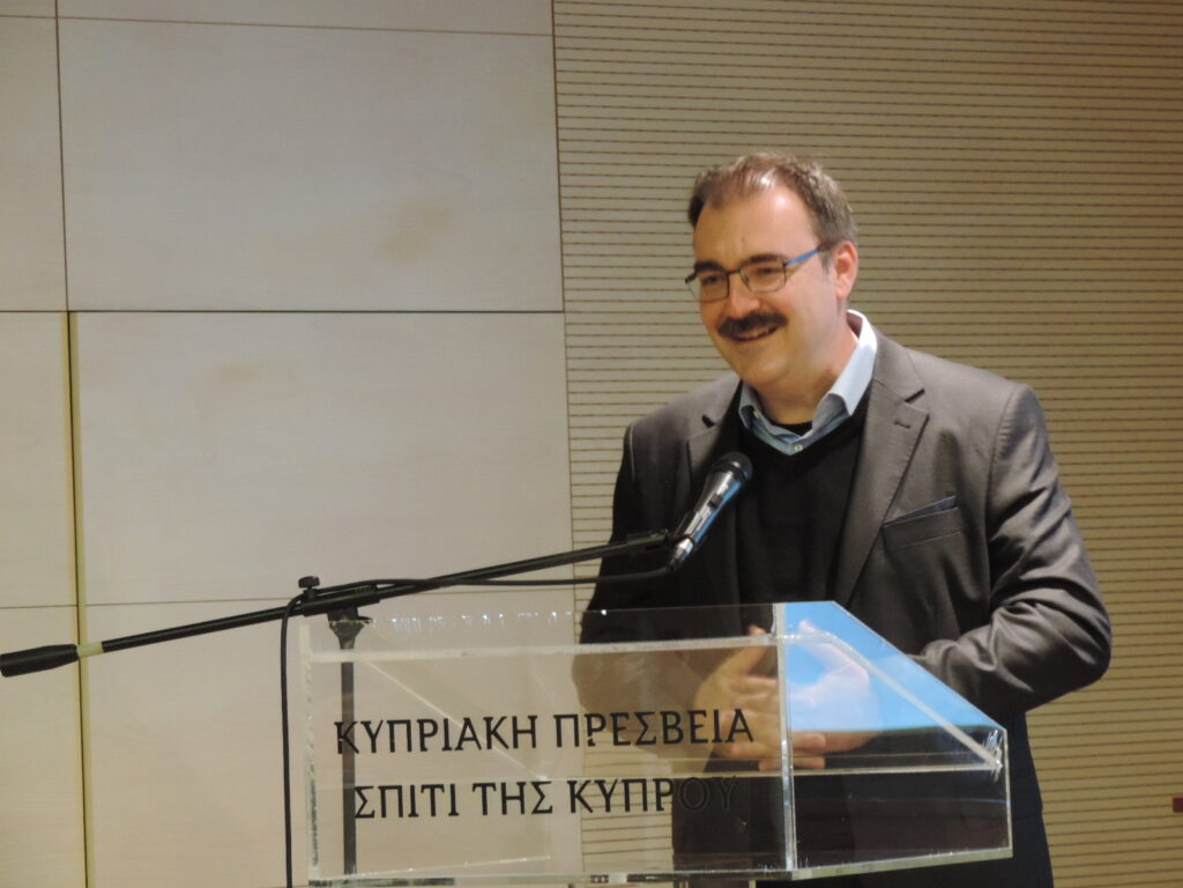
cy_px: 444
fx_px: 6835
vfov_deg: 7.4
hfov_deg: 9.9
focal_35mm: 200
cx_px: 592
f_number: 4.6
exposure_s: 1/15
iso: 800
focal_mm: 35.6
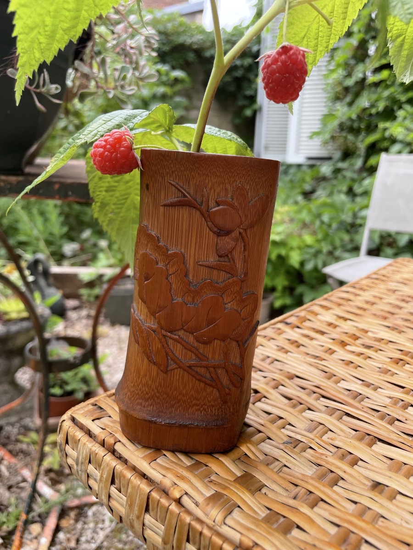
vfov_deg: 67.3
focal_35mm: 26
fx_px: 414
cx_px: 206
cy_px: 275
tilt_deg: -15.7
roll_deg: -0.8
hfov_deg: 53.1
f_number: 1.6
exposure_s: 1/485
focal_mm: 4.2
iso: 32
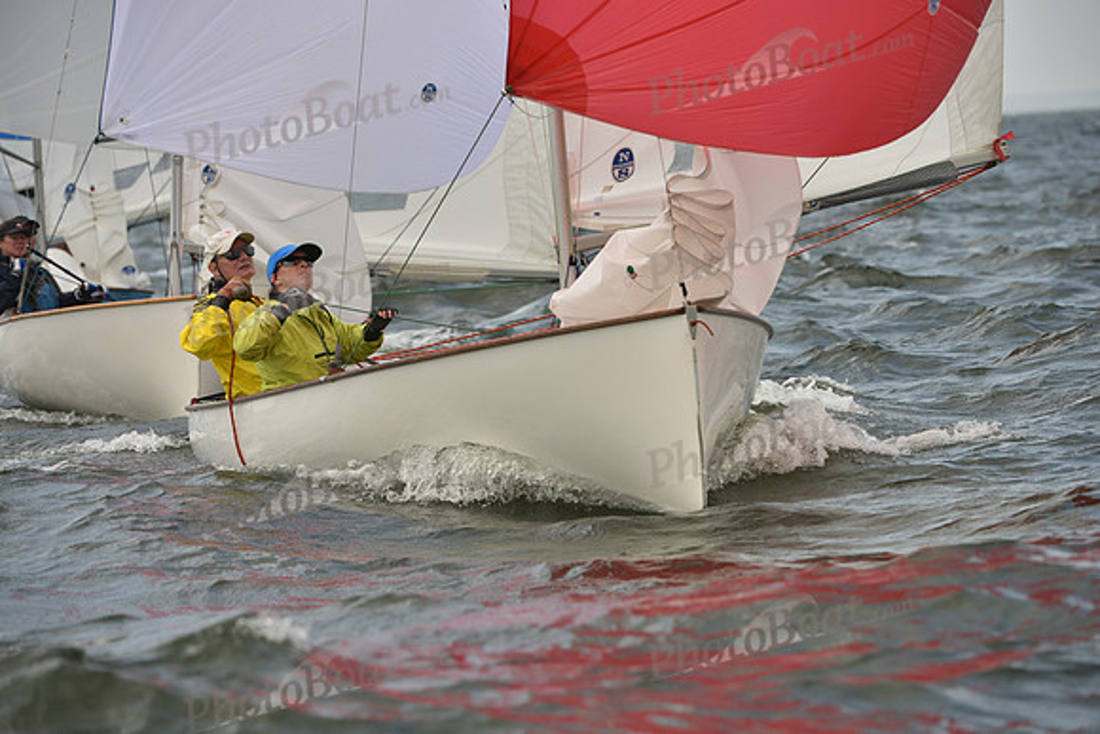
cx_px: 550
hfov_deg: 7.6
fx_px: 8252
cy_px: 367
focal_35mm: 270
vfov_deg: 5.1
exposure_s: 1/1600
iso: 320
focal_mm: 270
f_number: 6.3
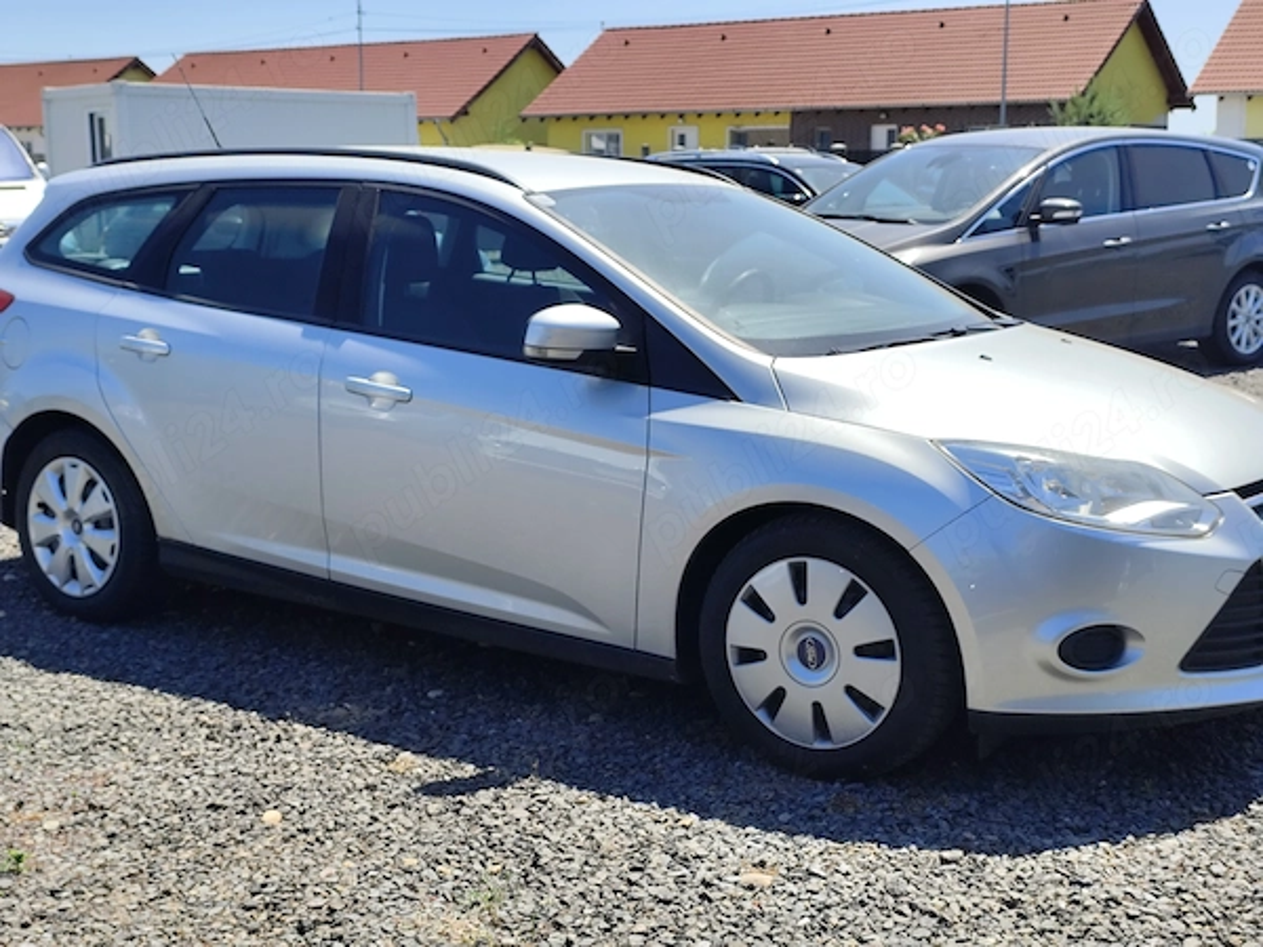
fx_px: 1678
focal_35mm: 46
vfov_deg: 31.5
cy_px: 474
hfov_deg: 41.2
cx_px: 632
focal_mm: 6.19
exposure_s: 1/1400
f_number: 1.65
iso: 50
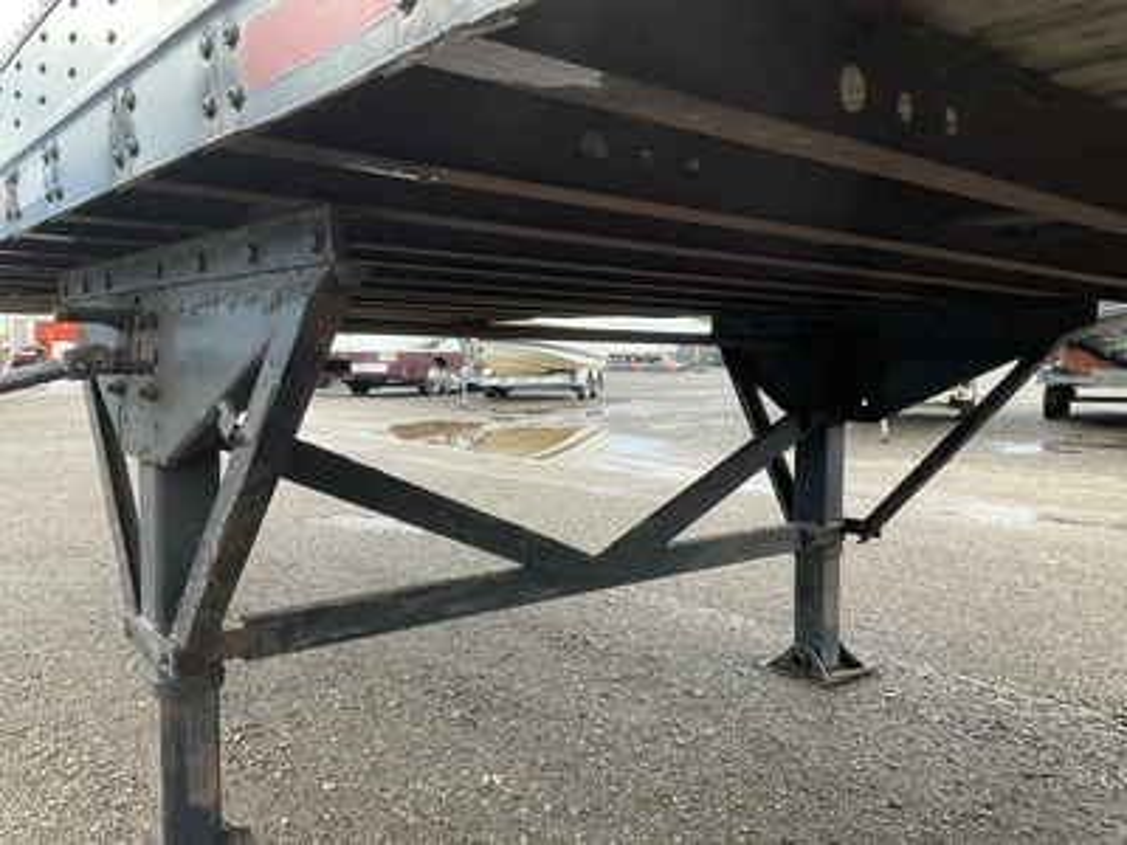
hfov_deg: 61.7
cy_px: 422
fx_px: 944
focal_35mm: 29
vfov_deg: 48.2
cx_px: 564
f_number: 1.8
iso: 20
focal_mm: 3
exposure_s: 1/122
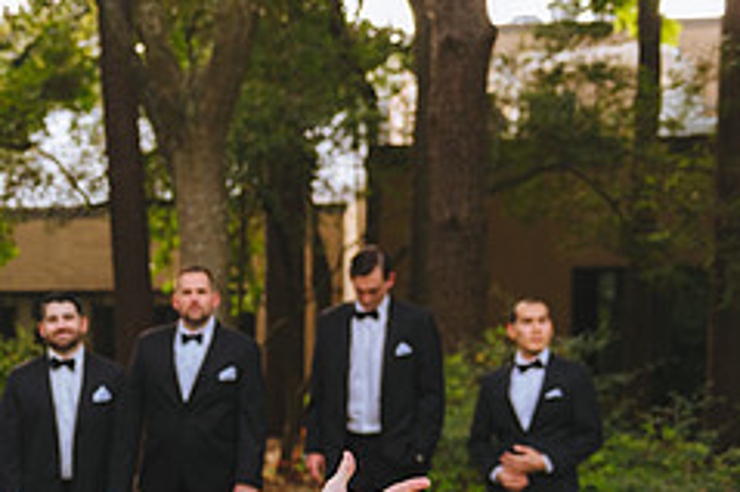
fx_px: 1746
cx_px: -142
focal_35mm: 85
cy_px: 469
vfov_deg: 15.8
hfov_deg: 22.1
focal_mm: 35
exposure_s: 1/400
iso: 400
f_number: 3.5
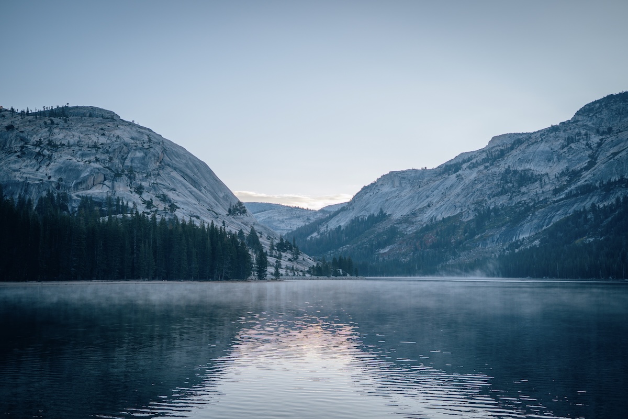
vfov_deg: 34.2
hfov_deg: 49.6
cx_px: 314
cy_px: 210
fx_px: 680
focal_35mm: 39
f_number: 2.8
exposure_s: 1/800
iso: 200
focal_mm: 39
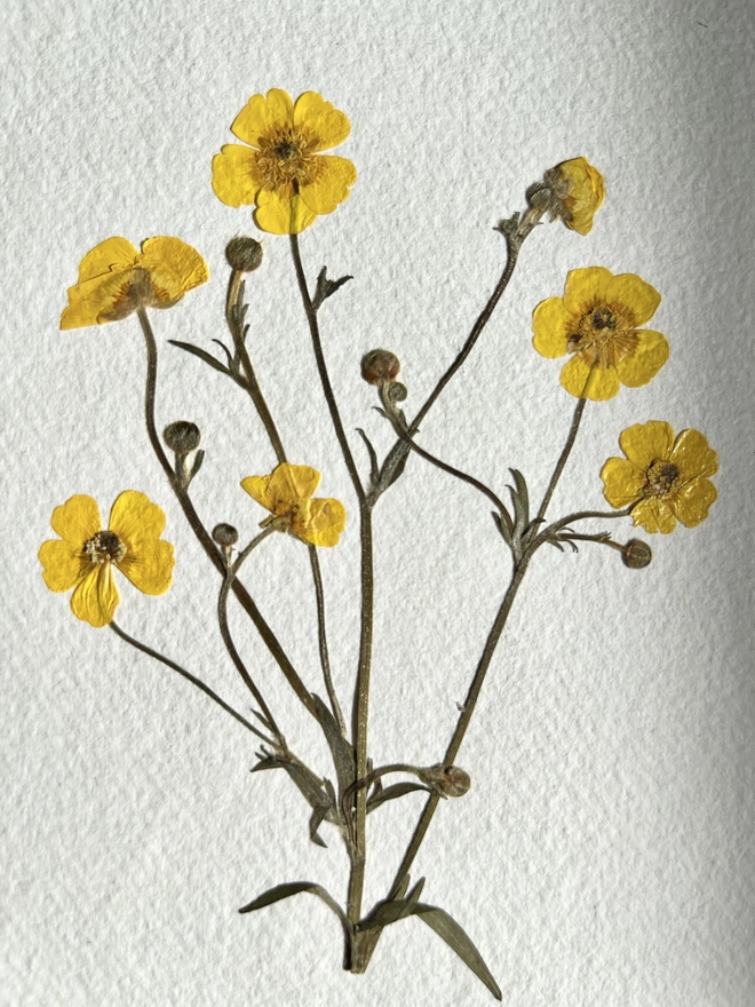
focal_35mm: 26
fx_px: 756
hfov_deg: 53.1
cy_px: 504
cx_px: 378
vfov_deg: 67.3
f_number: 1.5
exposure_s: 1/4831
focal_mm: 5.7
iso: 50
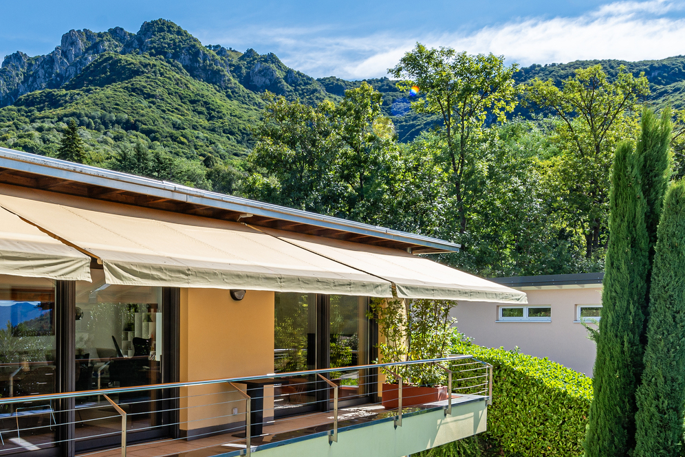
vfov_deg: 35.5
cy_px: 377
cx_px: 204
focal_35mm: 36
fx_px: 685
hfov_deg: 51.6
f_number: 9
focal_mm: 14
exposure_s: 1/160
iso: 100
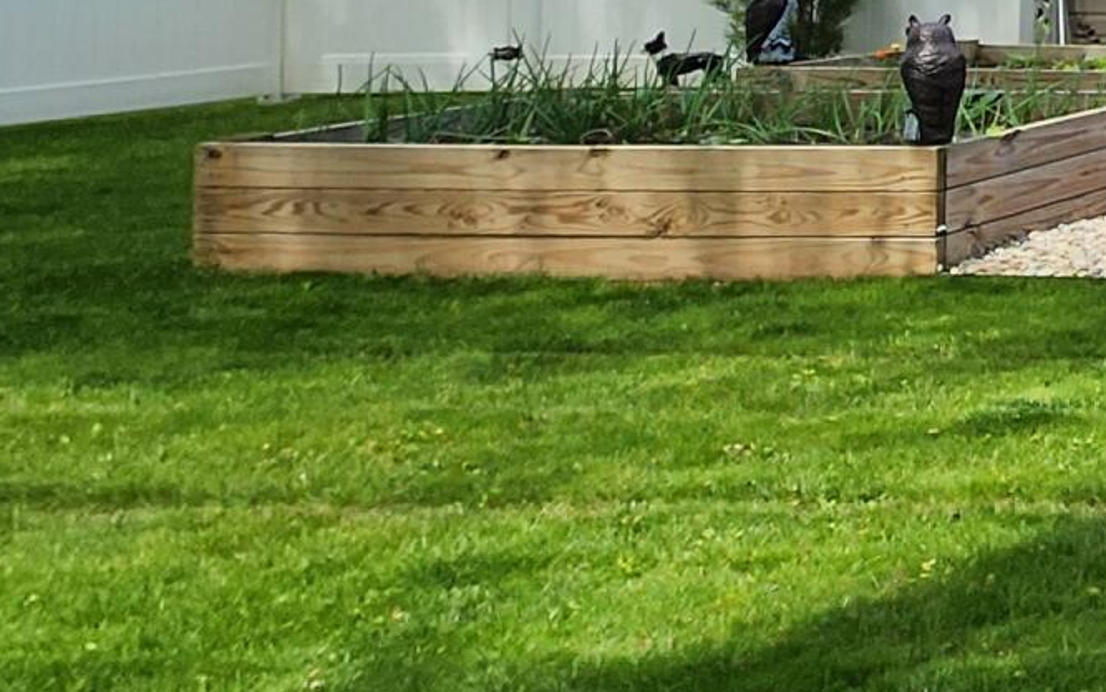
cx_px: 2418
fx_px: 1869
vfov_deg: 19.3
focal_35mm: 62
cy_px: -219
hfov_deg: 17.2
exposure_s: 1/1073
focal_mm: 2.2
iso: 50
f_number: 2.2
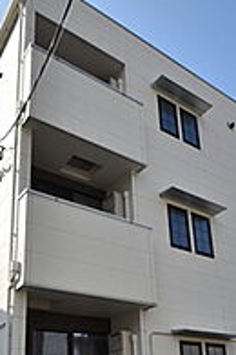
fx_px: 364
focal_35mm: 37
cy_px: 293
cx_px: 125
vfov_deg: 48.4
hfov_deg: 35.9
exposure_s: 1/250
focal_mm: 10
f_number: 8
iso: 100
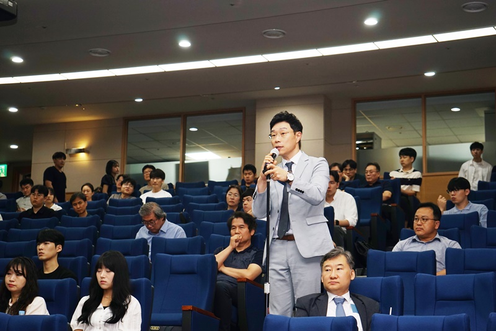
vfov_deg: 19.4
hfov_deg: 28.8
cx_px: 248
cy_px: 166
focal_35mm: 70
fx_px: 964
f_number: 5.6
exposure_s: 1/100
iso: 400
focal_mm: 70
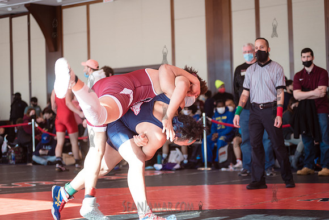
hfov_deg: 25.4
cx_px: 164
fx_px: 731
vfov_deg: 17.1
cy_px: 110
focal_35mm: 80
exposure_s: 1/400
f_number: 3.5
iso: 400
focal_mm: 80
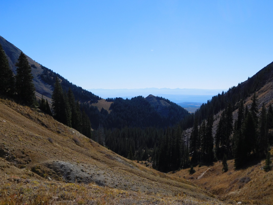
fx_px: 315
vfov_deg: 36.0
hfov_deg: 46.8
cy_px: 102
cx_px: 136
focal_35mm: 40
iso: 125
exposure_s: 1/400
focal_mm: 7.1
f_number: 7.8
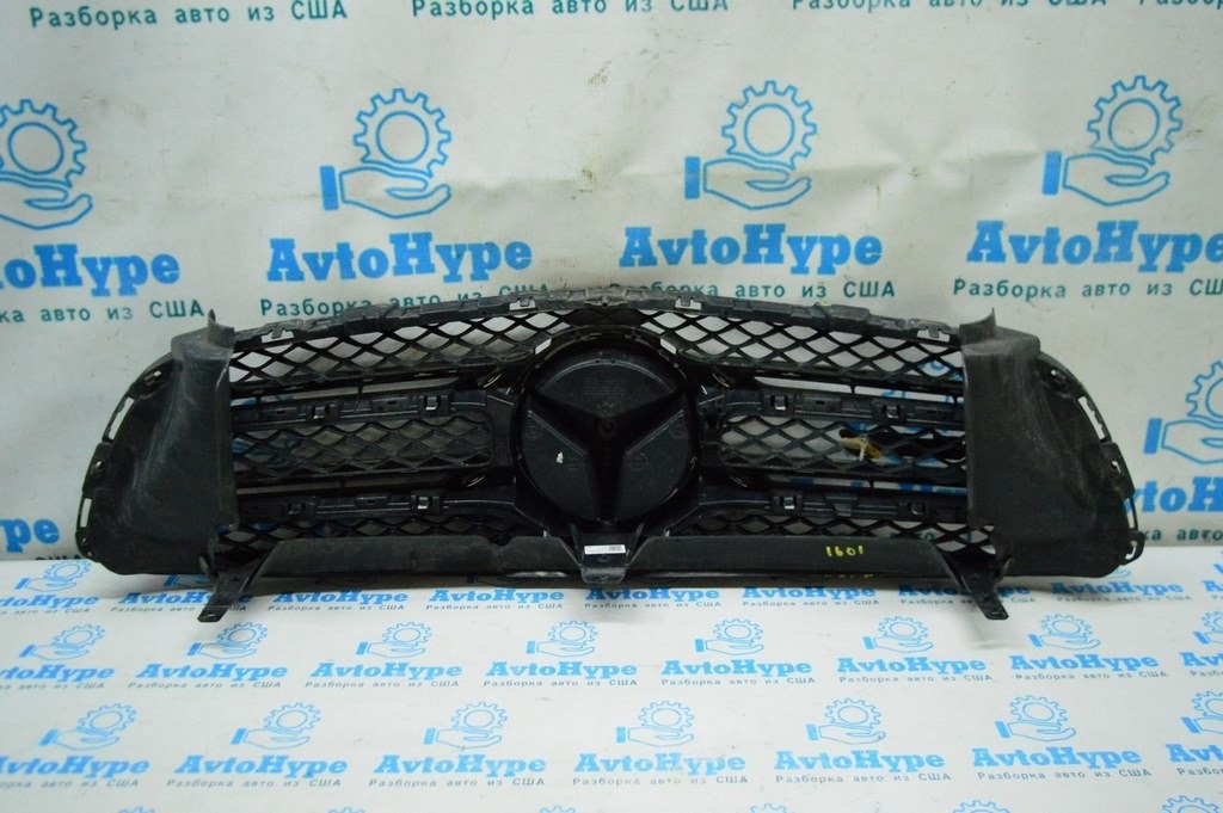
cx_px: 612
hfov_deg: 57.3
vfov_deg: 39.9
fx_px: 1120
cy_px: 406
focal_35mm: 33
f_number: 3.8
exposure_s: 1/800
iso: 6400
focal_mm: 22
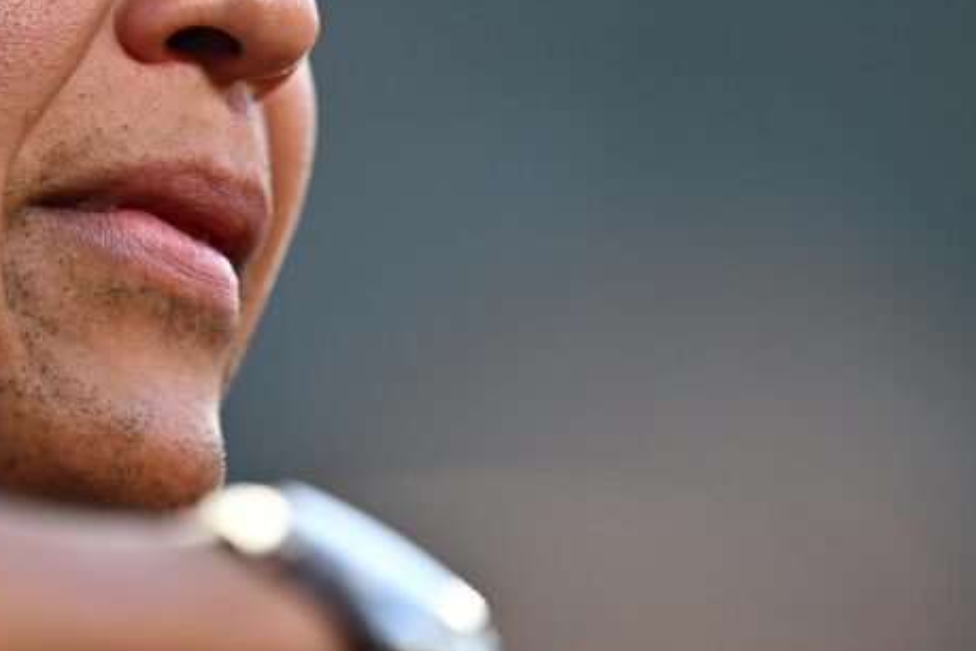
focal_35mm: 893
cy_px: -65
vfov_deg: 1.5
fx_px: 24208
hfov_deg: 2.3
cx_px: 315
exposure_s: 1/1600
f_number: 2.8
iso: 800
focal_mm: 400
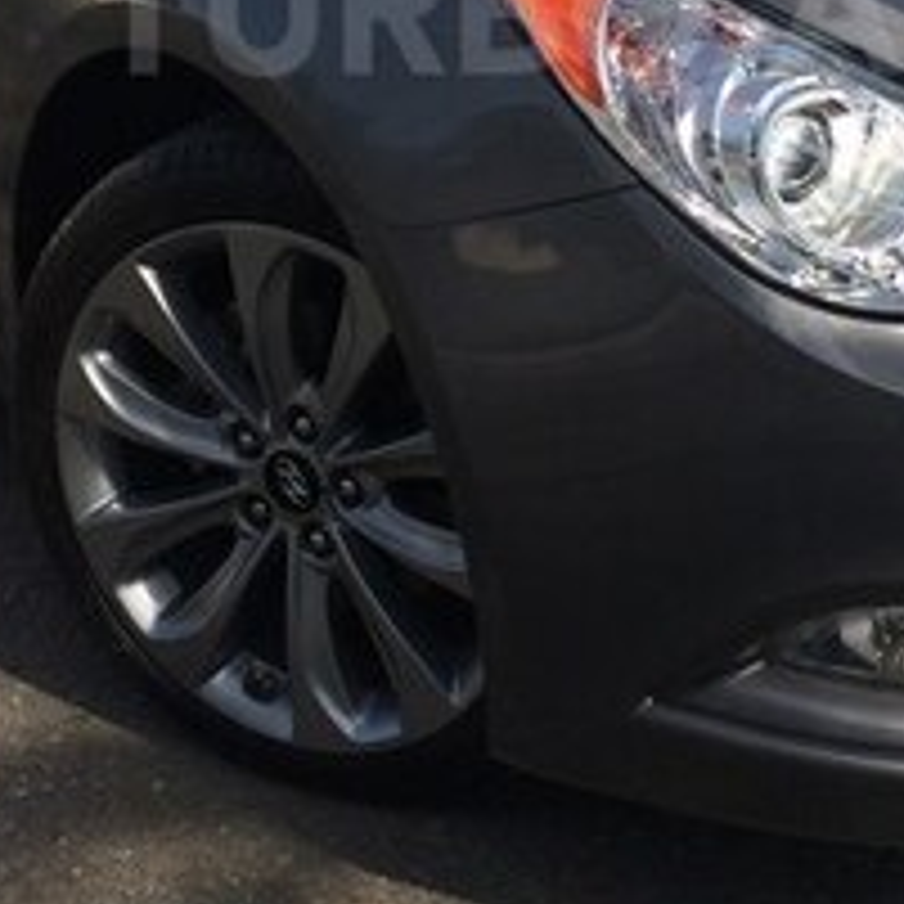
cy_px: 7
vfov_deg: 20.0
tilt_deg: -16.0
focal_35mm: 84
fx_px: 2482
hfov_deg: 20.6
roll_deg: +0.3
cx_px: 553
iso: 32
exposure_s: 1/1520
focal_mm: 4.15
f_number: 2.2
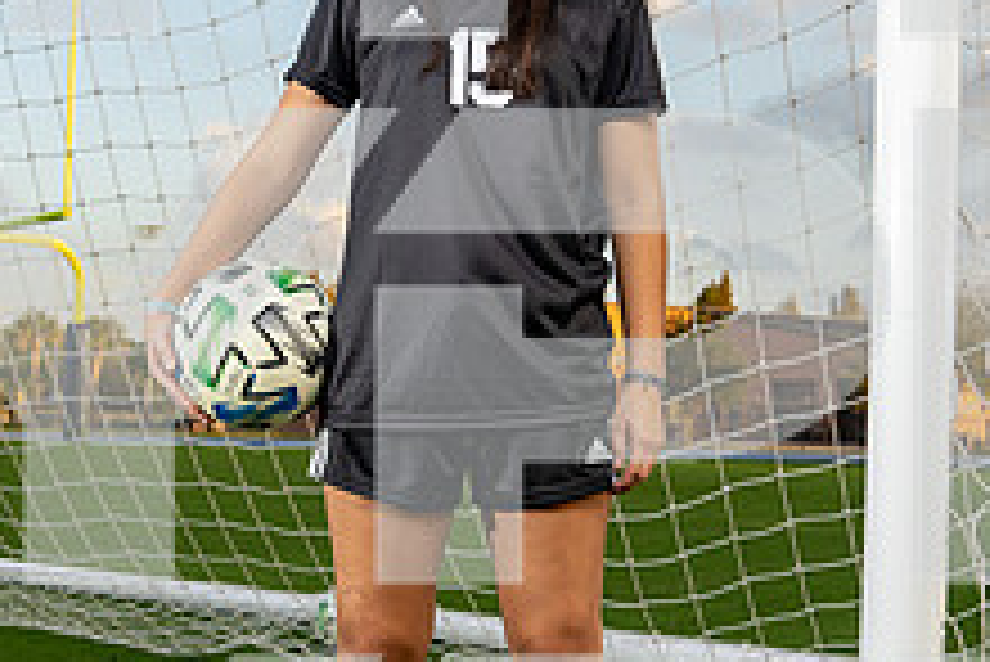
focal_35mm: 66
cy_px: 349
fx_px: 1816
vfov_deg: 20.6
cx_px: 288
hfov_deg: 30.1
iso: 160
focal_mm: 25
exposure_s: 1/160
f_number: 4
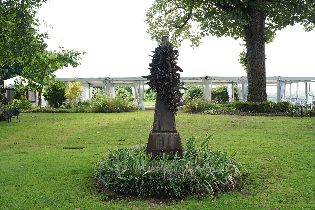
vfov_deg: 33.4
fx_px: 350
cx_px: 158
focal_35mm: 40
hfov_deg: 48.5
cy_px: 105
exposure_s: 1/100
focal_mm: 40
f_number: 7.1
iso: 800
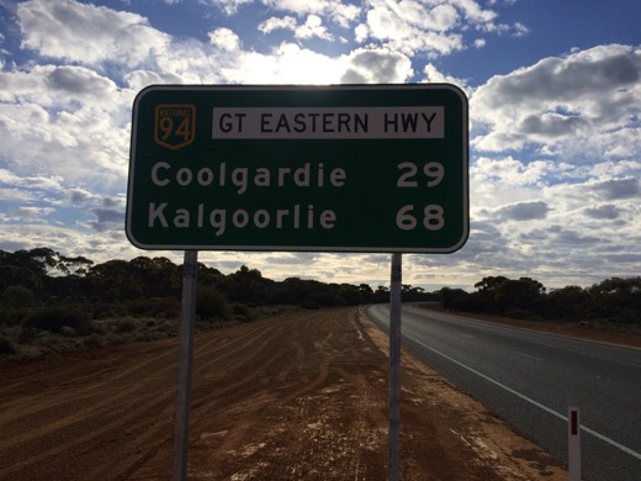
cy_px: 240
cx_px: 320
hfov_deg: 61.7
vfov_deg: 48.2
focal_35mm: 29
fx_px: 537
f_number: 2.2
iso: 32
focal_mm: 4.15
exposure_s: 1/5882
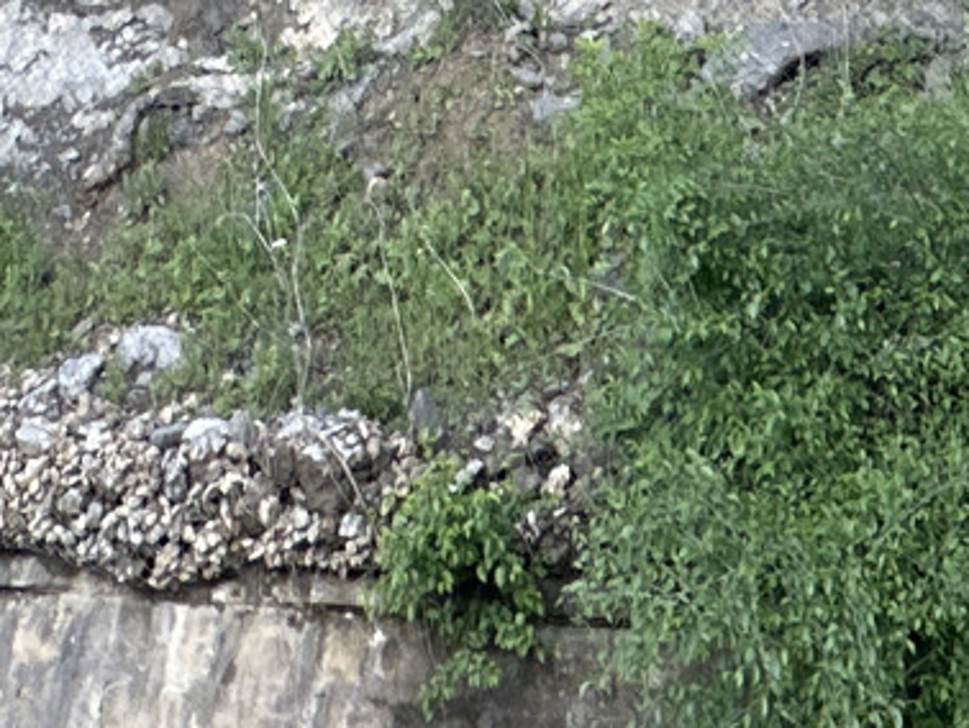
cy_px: -1179
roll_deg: +0.5
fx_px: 2073
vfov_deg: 13.0
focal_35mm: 74
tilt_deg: +33.8
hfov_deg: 26.3
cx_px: 587
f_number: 2.2
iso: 40
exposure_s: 1/224
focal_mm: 2.22
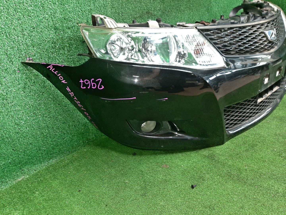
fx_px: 215
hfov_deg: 67.3
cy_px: 108
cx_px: 143
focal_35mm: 26
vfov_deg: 53.1
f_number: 1.7
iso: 172
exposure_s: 1/50
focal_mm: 3.93
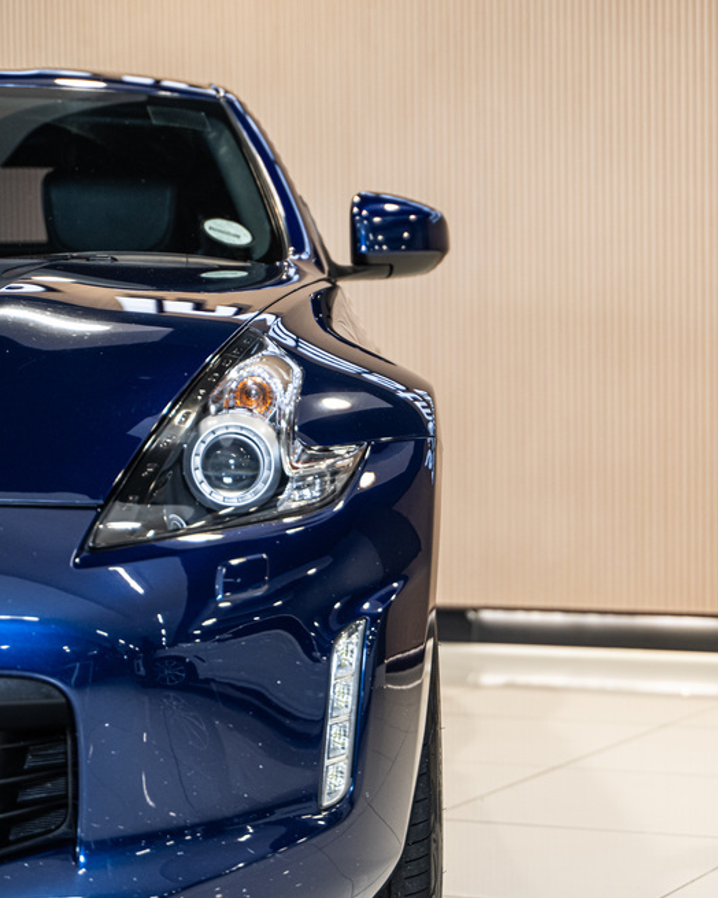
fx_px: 2922
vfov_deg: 17.5
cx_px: 409
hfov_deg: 14.0
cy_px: 462
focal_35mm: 110
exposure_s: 1/160
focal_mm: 75
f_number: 2.8
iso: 640
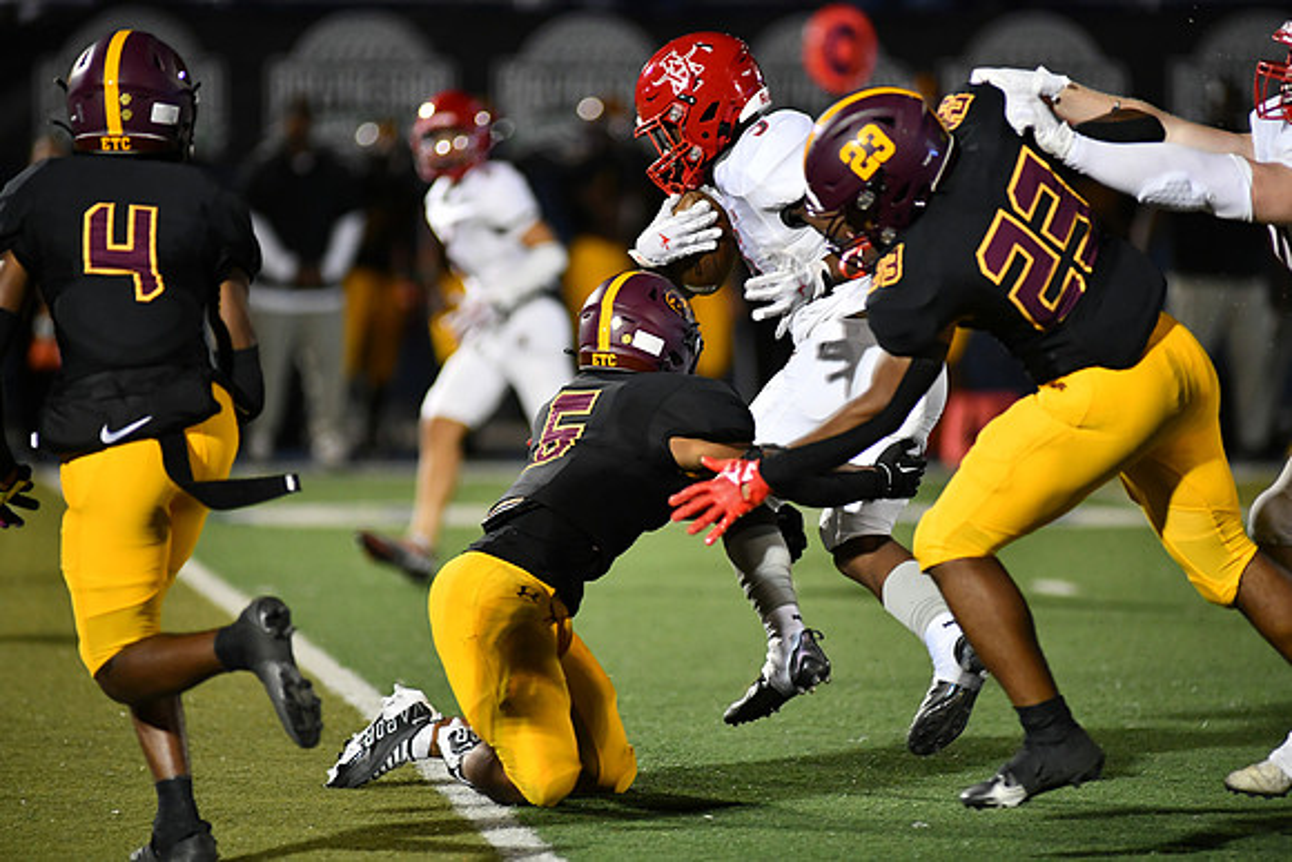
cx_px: 646
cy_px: 431
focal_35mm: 300
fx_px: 10769
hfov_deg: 6.9
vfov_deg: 4.6
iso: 3200
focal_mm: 300
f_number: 2.8
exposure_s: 1/1000
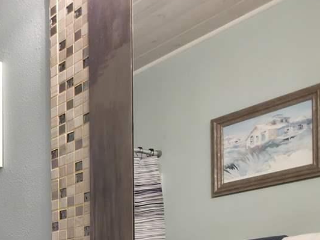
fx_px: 462
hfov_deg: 29.2
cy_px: 308
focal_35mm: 50
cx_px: -117
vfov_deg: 25.3
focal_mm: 2.2
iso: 100
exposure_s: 1/30
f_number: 1.9
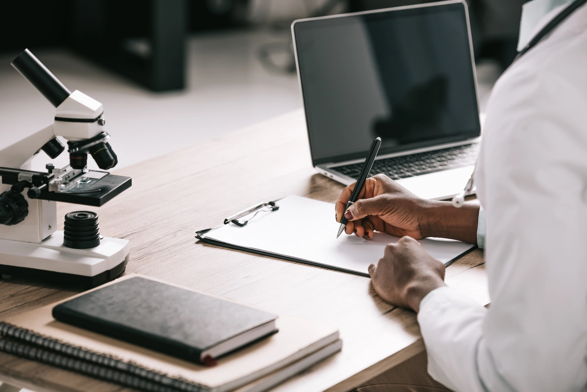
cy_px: 196
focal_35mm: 120
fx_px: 1957
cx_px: 294
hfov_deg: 17.1
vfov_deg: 11.4
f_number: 4.5
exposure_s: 1/200
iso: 400
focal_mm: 120
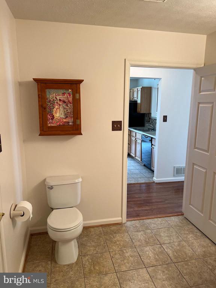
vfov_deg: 67.3
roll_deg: +0.0
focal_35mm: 26
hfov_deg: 53.1
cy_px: 144
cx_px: 108
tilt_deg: -9.5
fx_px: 216
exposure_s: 1/120
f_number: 1.5
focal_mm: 5.7
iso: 125
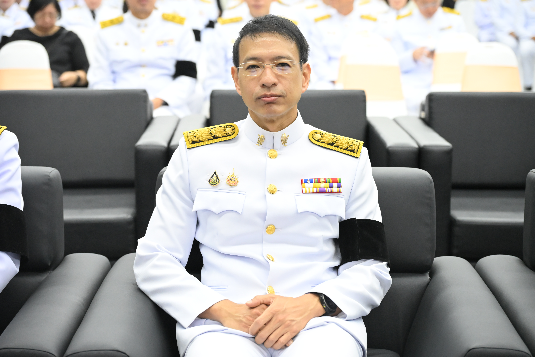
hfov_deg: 28.1
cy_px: 178
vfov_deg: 18.9
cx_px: 268
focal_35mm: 72
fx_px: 1070
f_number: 4
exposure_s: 1/320
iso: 6400
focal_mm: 72
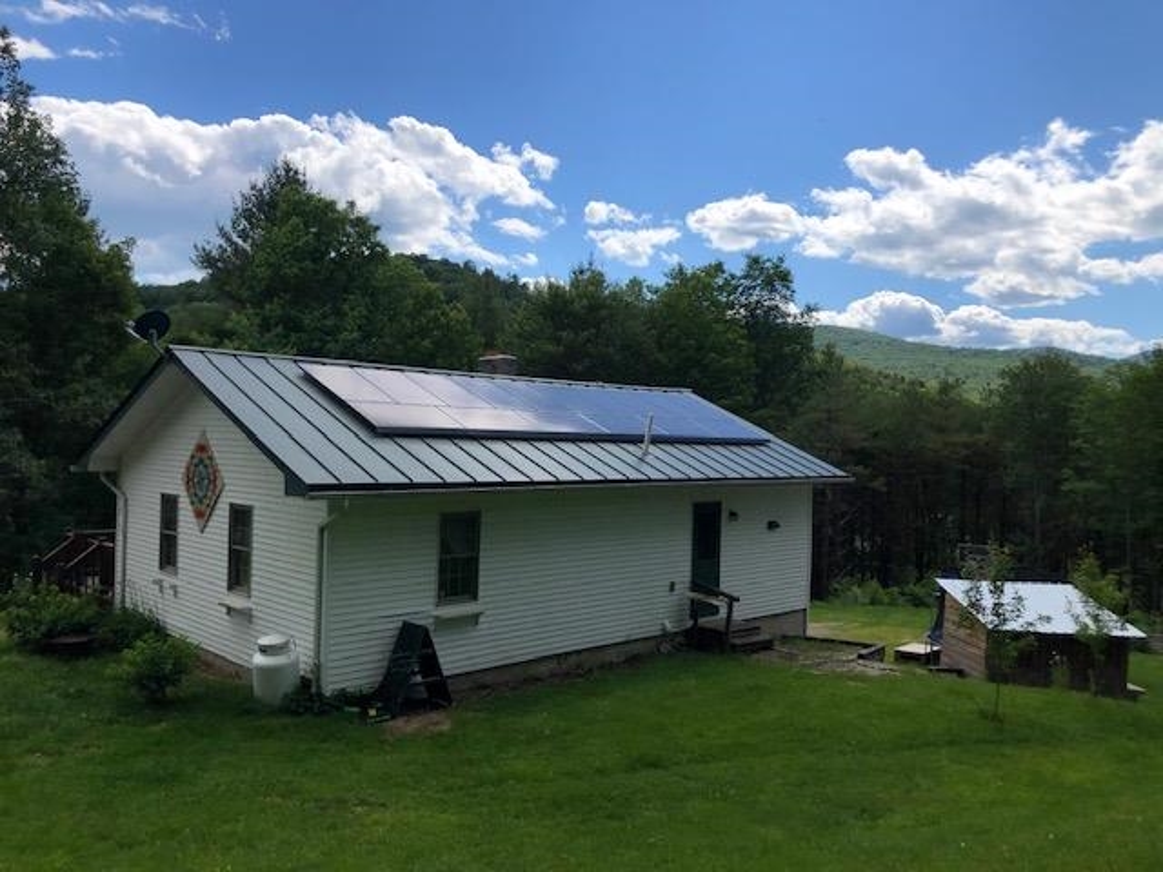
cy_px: 436
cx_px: 582
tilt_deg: +0.0
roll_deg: -1.1
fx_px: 941
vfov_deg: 49.7
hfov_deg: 63.4
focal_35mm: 28
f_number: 1.8
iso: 20
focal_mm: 3.99
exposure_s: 1/4367
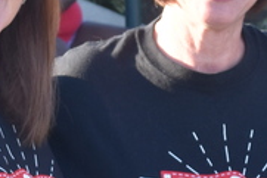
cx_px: 451
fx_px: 2138
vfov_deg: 4.8
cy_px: 42
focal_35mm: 288
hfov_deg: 7.0
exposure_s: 1/250
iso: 400
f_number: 8
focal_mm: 34
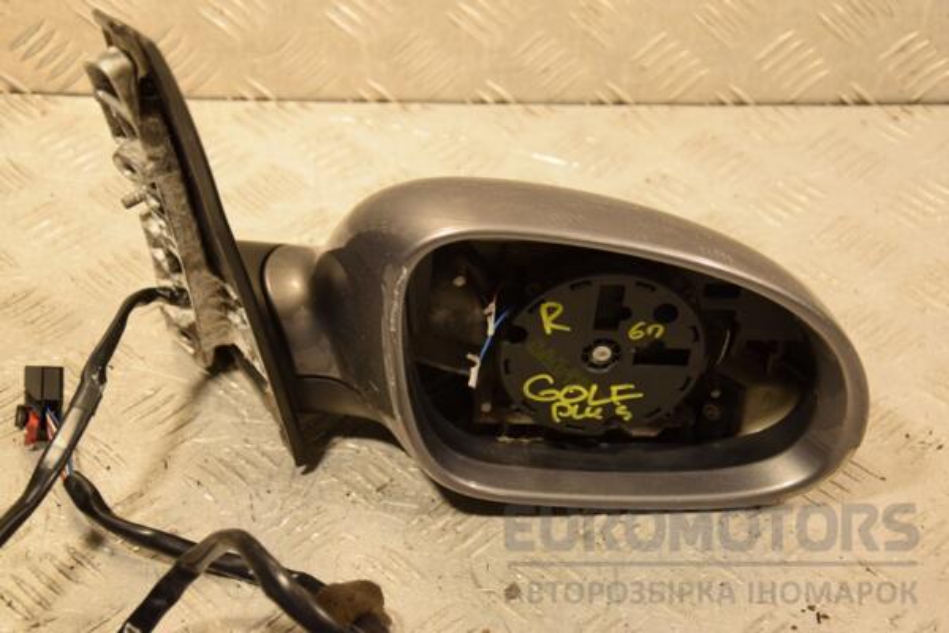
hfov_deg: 26.0
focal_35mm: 78
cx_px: 474
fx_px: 2056
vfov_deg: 17.5
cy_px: 316
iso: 800
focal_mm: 52
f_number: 5.6
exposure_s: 1/125
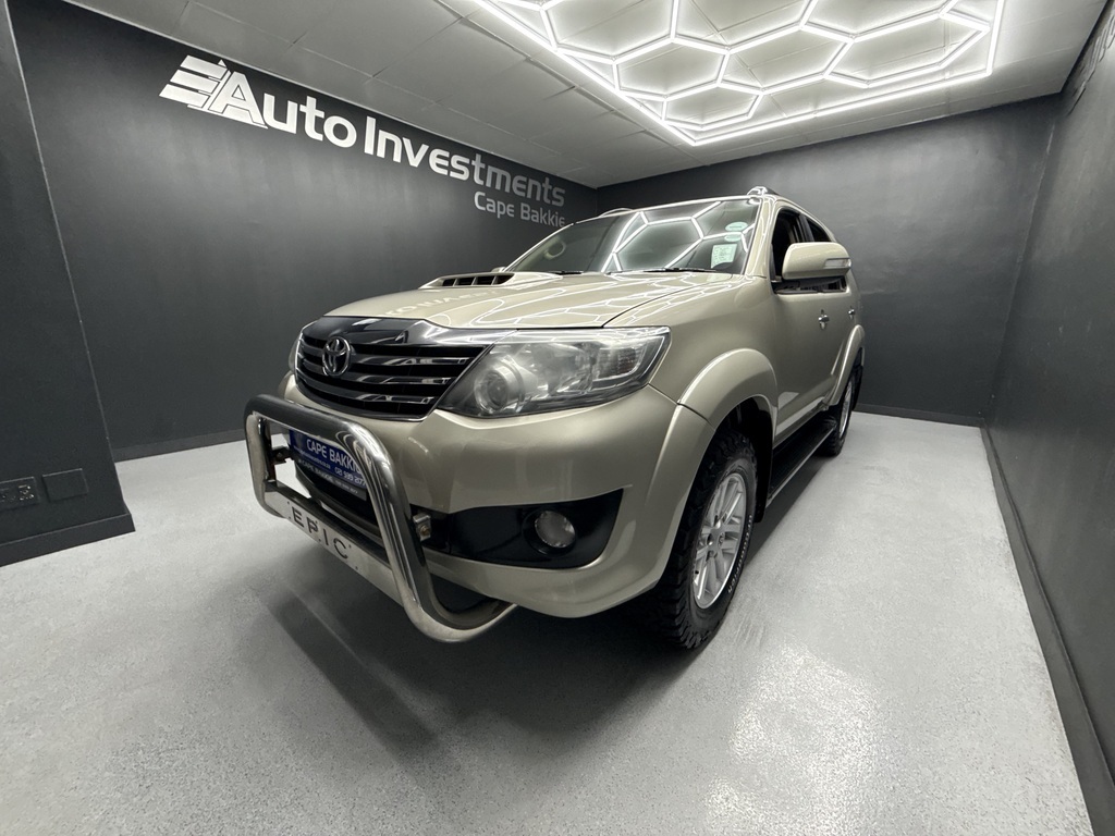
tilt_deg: -13.3
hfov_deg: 102.1
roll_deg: -1.1
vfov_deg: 85.7
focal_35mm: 14
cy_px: 418
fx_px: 451
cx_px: 558
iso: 200
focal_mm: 2.22
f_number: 2.2
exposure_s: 1/100
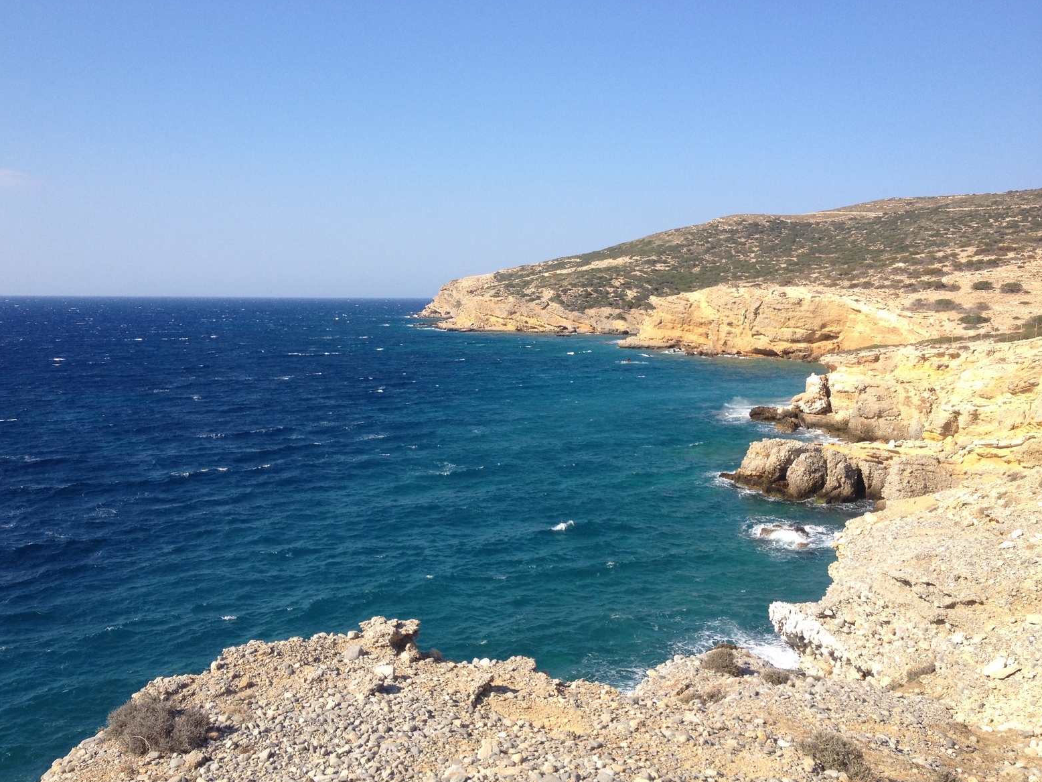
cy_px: 384
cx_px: 513
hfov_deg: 51.4
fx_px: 1084
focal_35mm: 36
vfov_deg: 39.7
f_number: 2.4
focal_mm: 4.28
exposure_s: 1/1314
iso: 50
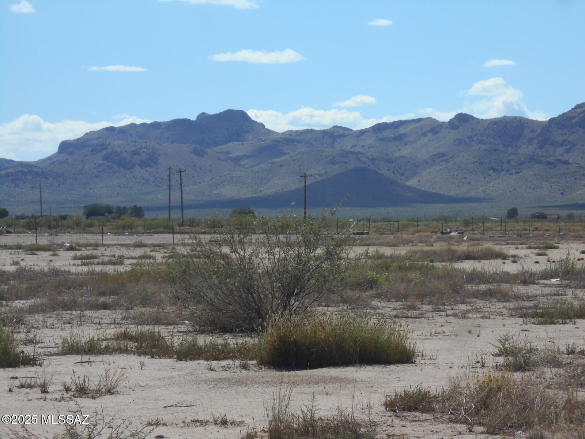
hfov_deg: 15.2
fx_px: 2197
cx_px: 292
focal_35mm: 130
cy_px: 220
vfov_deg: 11.4
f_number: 6.5
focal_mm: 23
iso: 80
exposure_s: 1/500
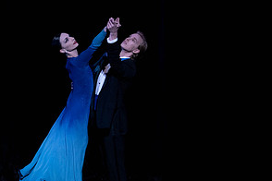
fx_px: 5084
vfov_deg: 2.0
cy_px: 2
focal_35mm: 673
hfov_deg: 3.1
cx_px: 83
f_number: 4
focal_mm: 200
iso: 2500
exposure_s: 1/320
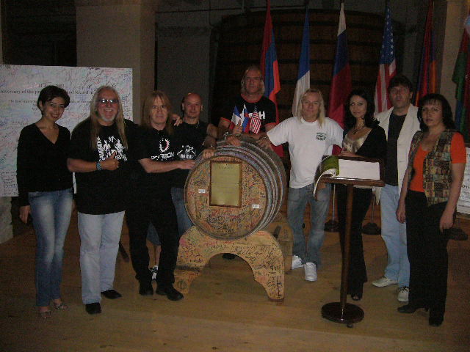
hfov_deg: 52.6
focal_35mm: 35
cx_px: 235
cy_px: 176
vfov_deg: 40.7
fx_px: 475
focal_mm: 5.8
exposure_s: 1/60
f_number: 2.8
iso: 400
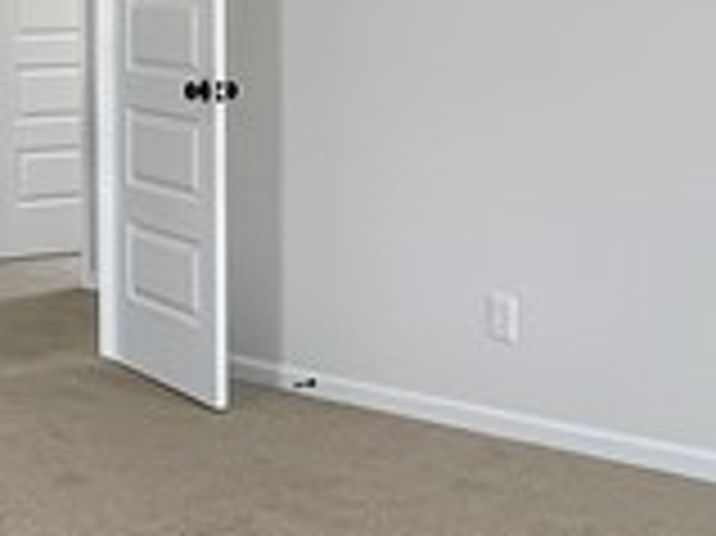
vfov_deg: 16.4
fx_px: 1860
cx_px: 180
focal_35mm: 90
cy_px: 243
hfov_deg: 21.6
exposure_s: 1/120
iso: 80
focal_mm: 2.22
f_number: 2.2
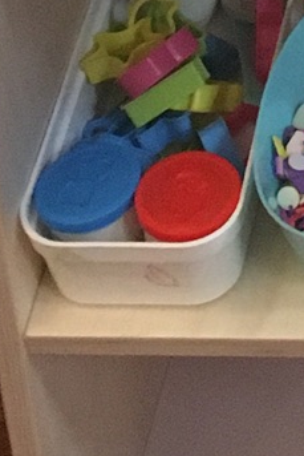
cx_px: 723
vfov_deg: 10.2
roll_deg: +1.3
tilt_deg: -32.0
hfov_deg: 7.2
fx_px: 2278
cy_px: -574
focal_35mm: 180
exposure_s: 1/15
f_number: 2.2
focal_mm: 4.15
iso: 250
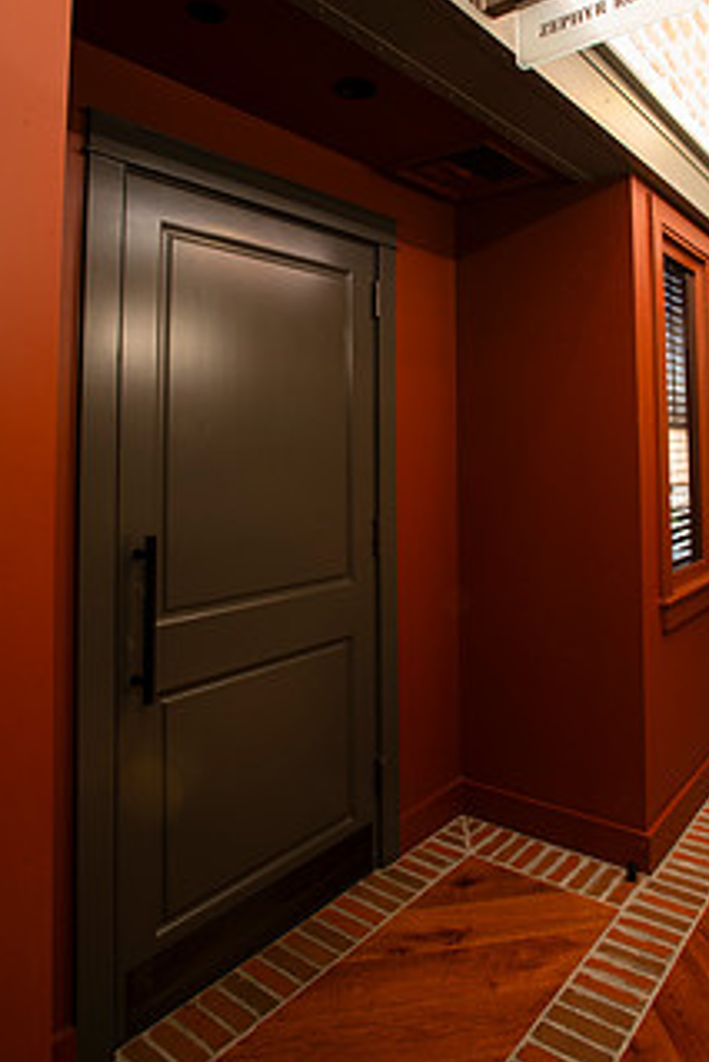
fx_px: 708
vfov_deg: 72.5
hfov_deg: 52.2
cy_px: 399
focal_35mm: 24
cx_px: 469
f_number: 20
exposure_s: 8
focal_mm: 17
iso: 200
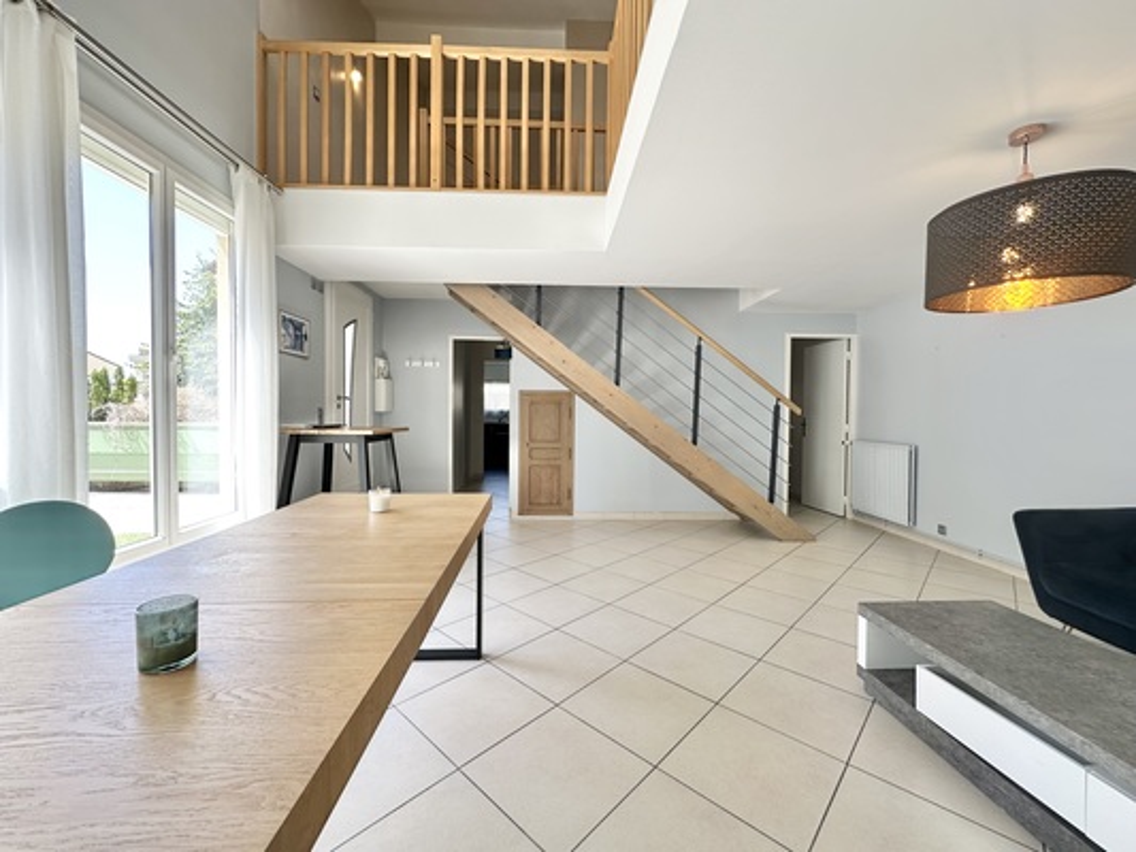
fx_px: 460
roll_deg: -0.9
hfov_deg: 102.1
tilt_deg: -1.4
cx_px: 568
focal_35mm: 14
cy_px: 426
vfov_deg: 85.7
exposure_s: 1/99
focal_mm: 2.22
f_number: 2.2
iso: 40
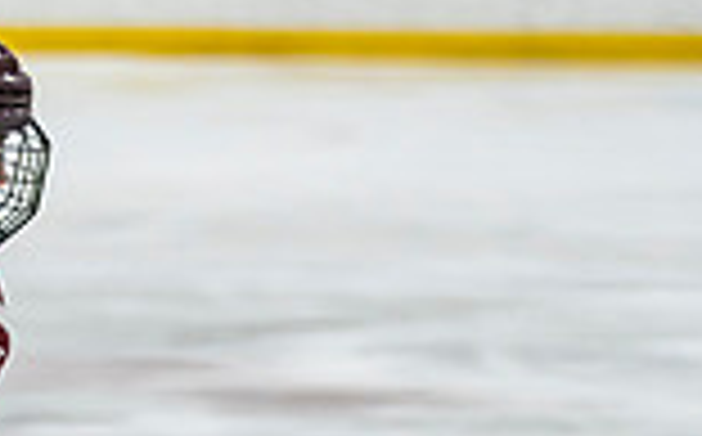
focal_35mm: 682
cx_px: -105
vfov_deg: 1.9
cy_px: 745
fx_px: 13029
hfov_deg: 3.1
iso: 800
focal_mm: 115
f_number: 2.8
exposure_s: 1/640
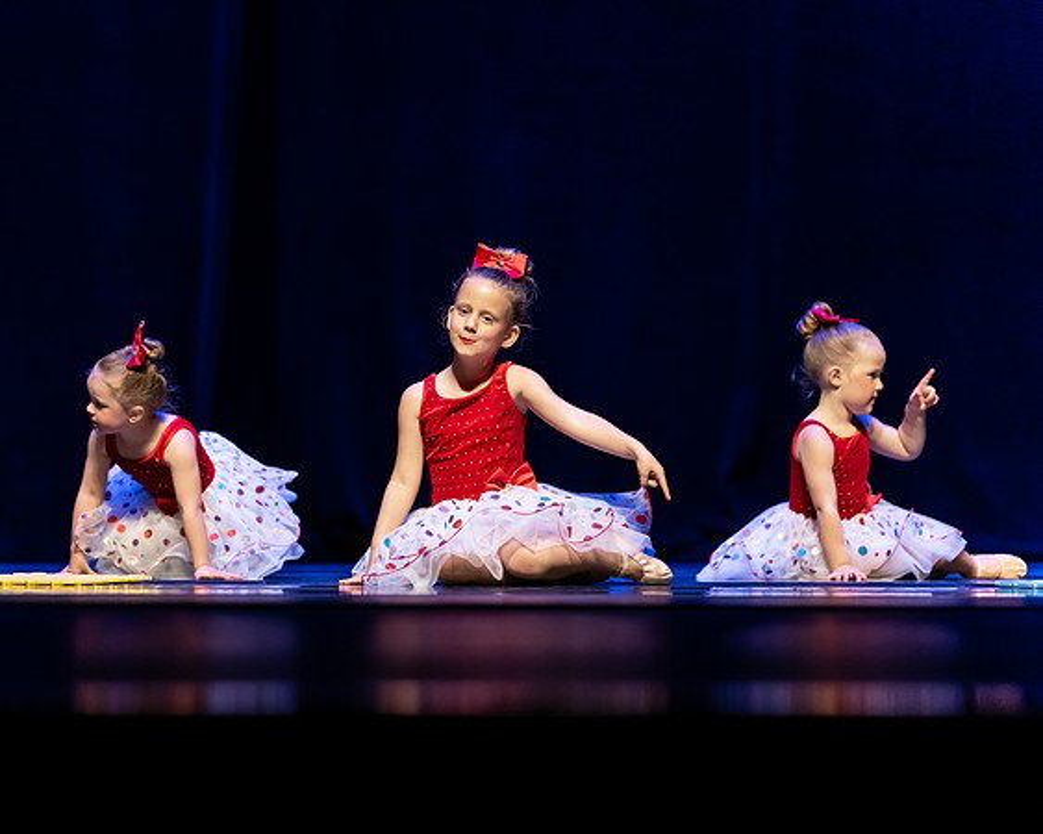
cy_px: 434
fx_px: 5447
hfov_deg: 10.9
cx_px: 416
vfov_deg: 8.8
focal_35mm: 177
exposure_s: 1/640
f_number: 2.8
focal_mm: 150
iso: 3200
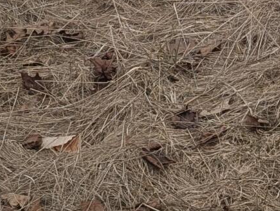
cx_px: 337
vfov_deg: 7.5
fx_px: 1353
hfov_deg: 11.6
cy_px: -495
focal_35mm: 167
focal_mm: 6.9
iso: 21
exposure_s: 1/620
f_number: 1.68
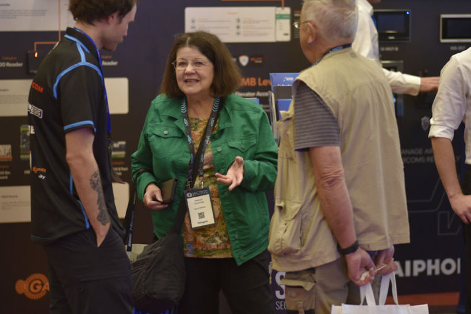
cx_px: 253
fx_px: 1780
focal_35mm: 136
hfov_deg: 15.1
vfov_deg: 10.1
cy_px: 137
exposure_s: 1/125
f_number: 2.8
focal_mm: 100
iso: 1000
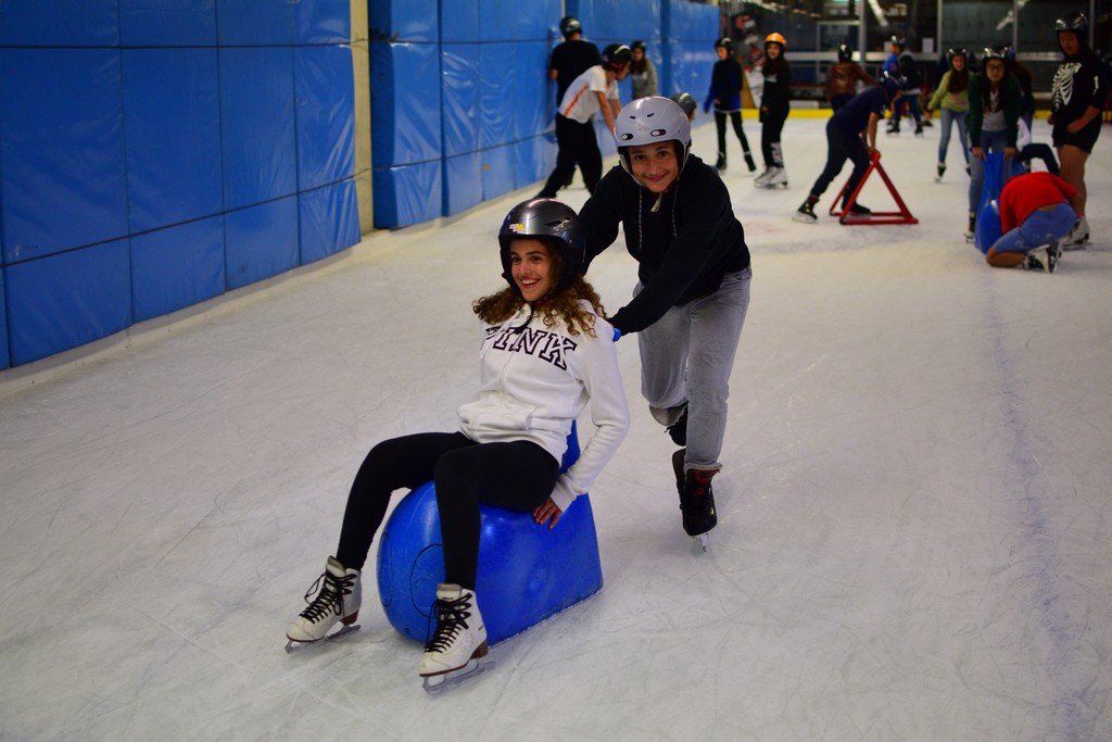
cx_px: 556
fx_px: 1622
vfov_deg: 25.8
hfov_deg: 37.8
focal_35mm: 52
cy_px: 371
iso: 720
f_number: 1.8
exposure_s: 1/320
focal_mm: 35
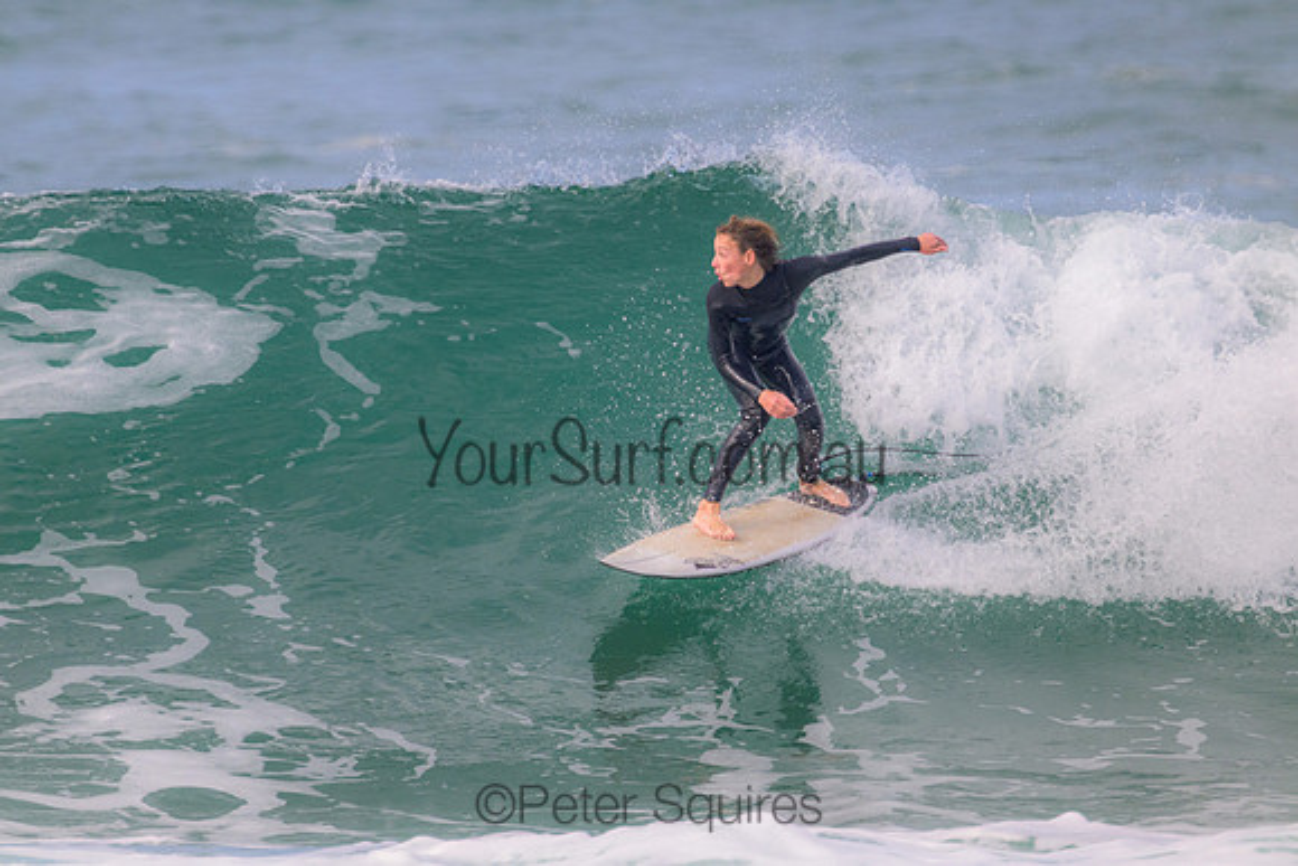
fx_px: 28850
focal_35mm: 800
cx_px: 649
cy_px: 433
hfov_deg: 2.6
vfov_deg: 1.7
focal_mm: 800
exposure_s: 1/1250
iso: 1400
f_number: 11
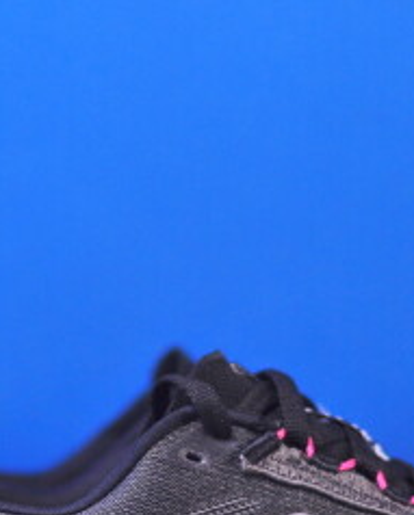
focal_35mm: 236
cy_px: 436
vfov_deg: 8.2
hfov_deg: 6.6
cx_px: 273
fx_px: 3608
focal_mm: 50
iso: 250
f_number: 2.2
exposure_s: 1/320
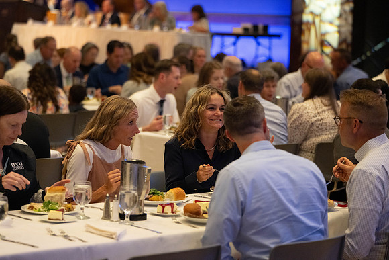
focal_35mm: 105
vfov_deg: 13.0
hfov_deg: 19.5
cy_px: 130
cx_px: 194
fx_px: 1135
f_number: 2.8
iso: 6400
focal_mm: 105
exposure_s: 1/200
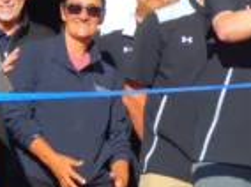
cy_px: 74
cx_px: 334
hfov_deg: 3.9
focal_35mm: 513
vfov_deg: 2.9
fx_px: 3713
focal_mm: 32.8
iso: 125
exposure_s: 1/500
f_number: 5.3
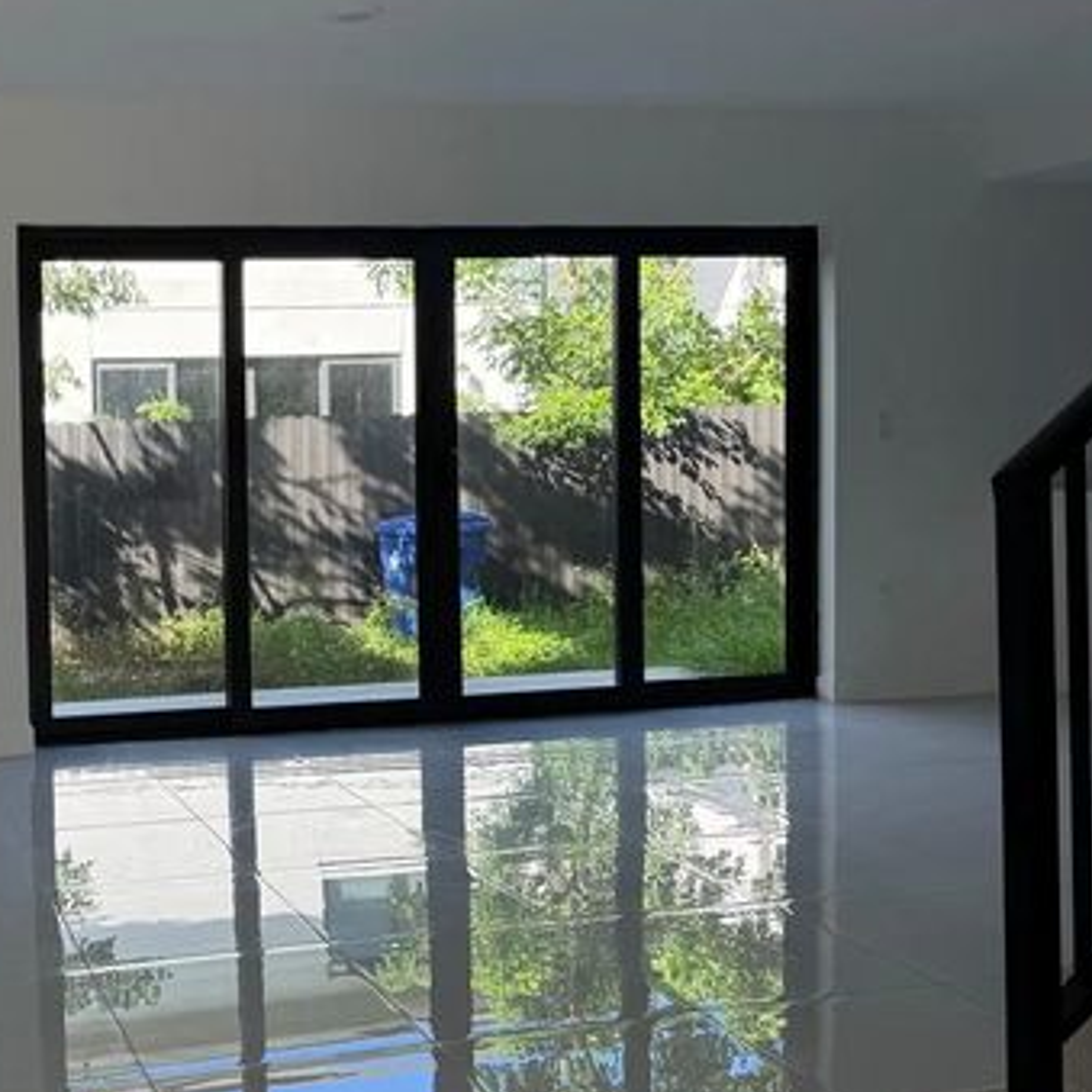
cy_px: 522
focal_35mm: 40
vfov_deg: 41.8
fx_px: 1428
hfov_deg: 38.9
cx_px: 106
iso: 100
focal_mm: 6.76
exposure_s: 1/243
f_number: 1.78
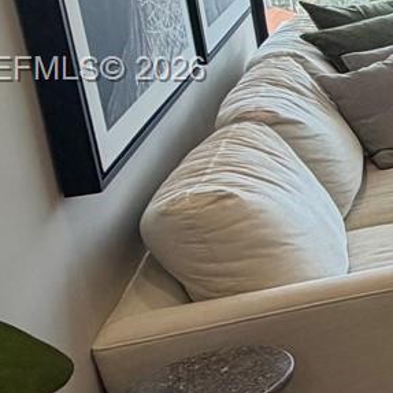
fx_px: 886
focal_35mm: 69
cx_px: 875
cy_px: 71
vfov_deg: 24.5
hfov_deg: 16.1
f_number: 2.2
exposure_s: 1/120
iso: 100
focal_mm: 2.22
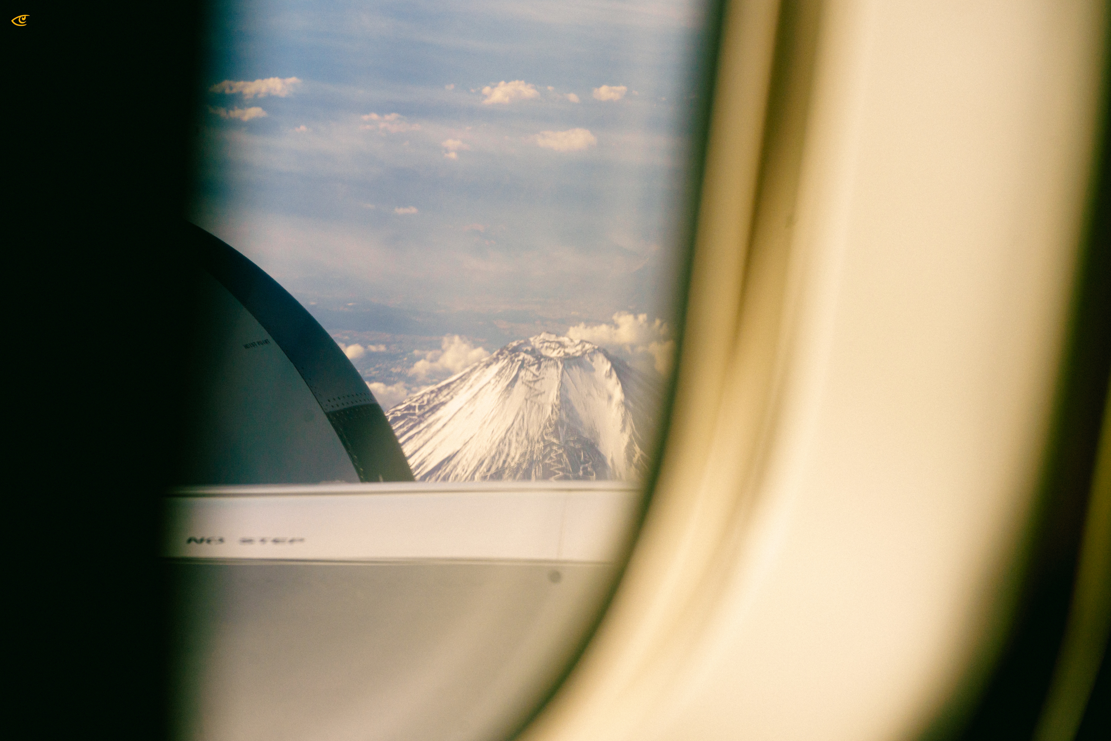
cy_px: 370
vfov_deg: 15.2
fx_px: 2777
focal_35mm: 90
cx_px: 556
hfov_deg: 22.6
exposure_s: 1/1000
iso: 100
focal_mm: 90
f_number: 8
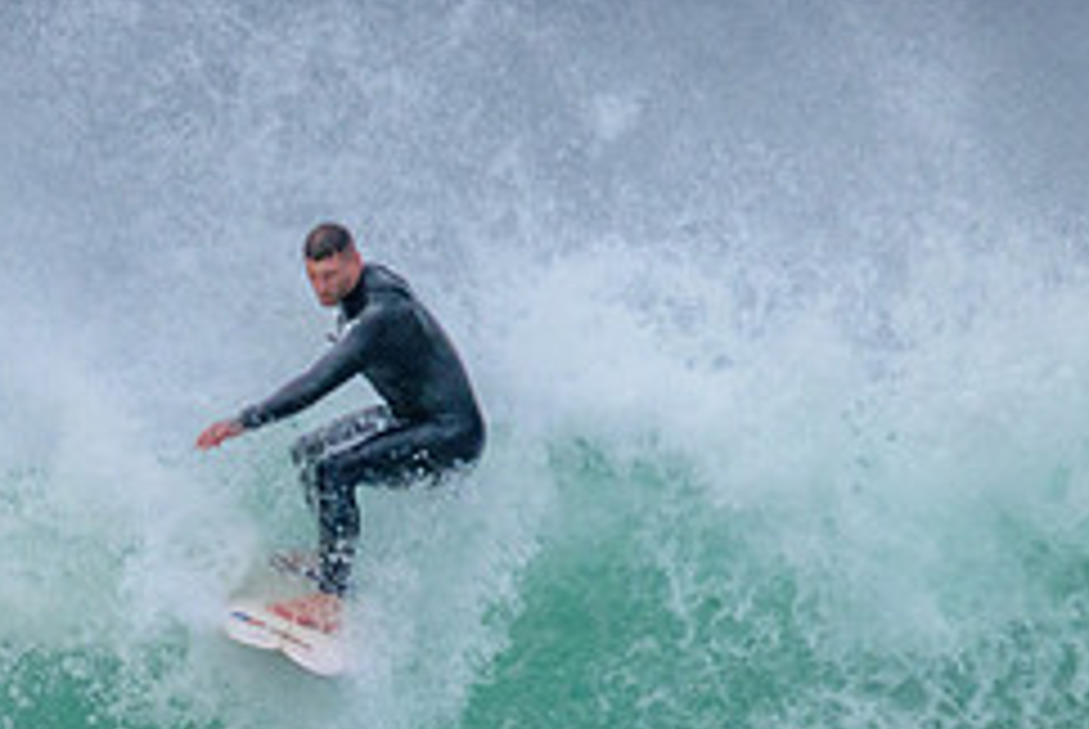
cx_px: 382
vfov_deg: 0.7
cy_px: 835
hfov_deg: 1.1
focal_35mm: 1916
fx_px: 58028
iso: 2800
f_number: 11
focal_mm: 800
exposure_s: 1/1600
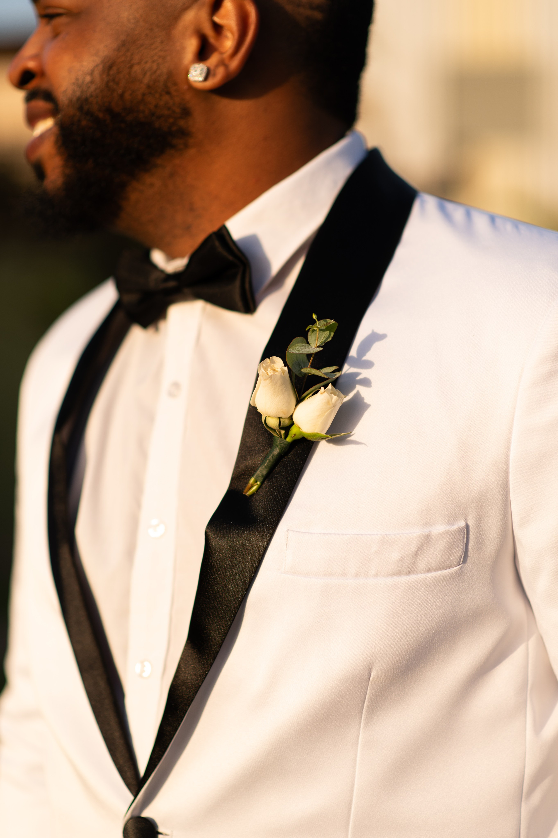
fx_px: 1979
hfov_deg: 16.0
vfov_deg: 23.9
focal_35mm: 85
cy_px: 419
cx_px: 279
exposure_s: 1/2000
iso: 80
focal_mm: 85
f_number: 2.2
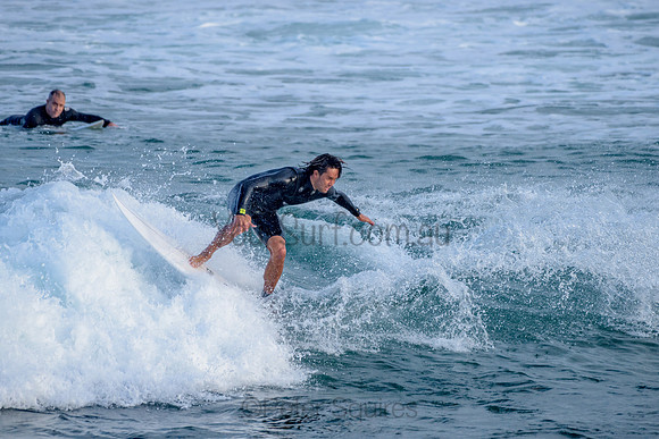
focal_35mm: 612
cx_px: 330
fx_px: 11206
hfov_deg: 3.4
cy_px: 220
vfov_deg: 2.2
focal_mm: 500
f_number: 5.6
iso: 450
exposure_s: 1/1250
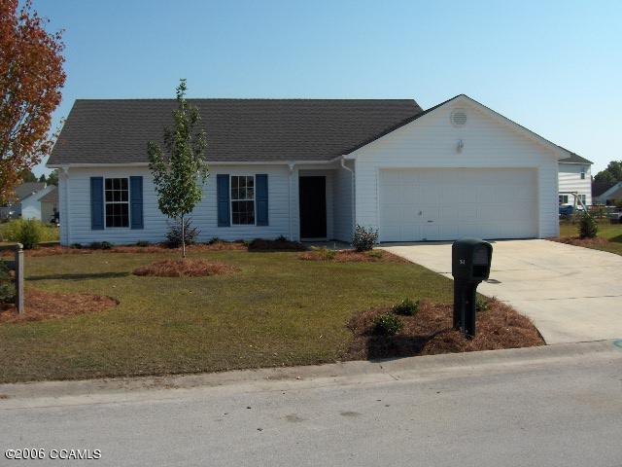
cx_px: 311
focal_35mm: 39
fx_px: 701
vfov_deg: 36.8
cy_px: 234
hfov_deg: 47.9
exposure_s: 1/735
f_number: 4.8
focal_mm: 8
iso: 100
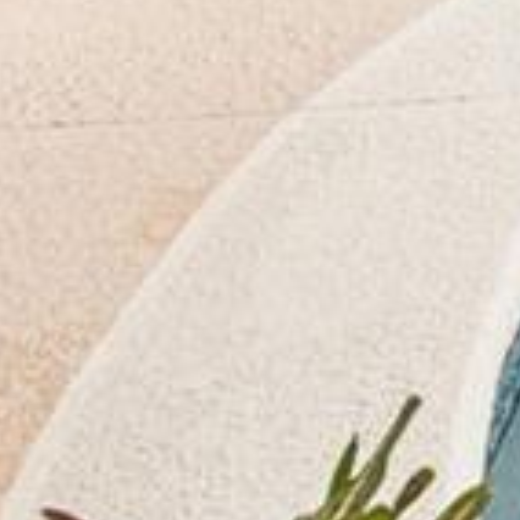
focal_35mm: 177
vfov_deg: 7.7
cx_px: 2252
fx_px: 3004
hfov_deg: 6.9
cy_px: -1355
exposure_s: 1/160
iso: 200
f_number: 9
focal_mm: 18.5
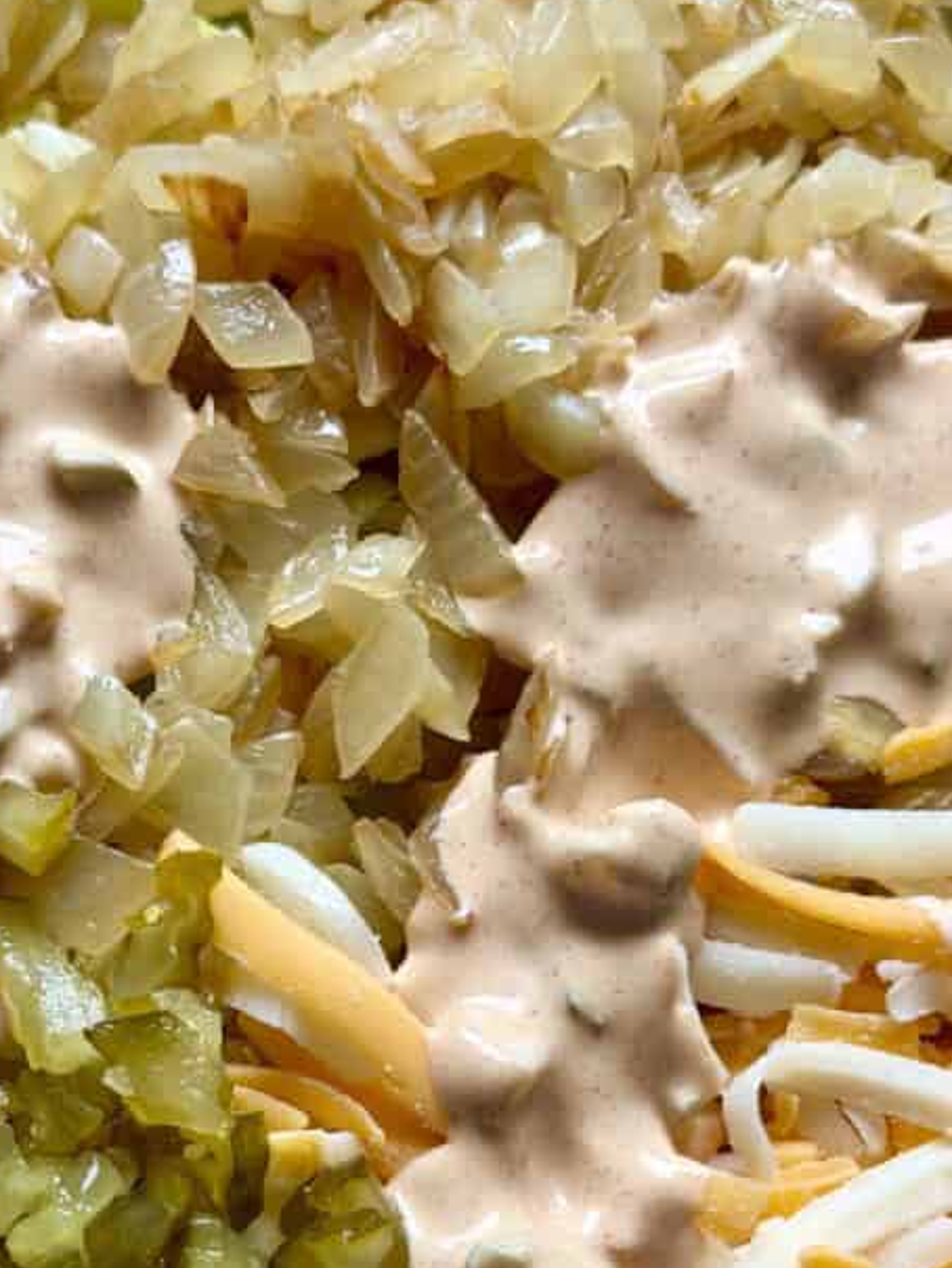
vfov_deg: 25.0
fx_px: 2823
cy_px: 955
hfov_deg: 19.0
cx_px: 239
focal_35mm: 77
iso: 80
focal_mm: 6.8
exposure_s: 1/121
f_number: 1.8
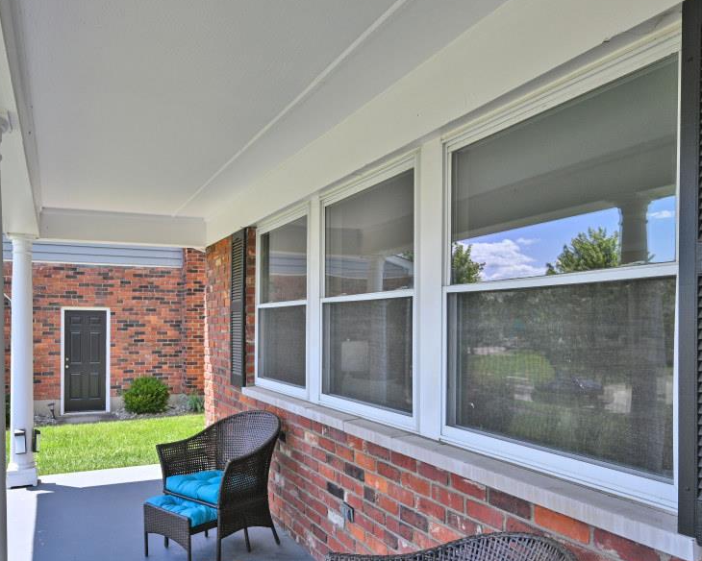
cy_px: 328
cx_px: 292
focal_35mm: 27
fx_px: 561
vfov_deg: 52.9
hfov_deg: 63.7
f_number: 5.6
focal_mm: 14
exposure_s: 1/250
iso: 100
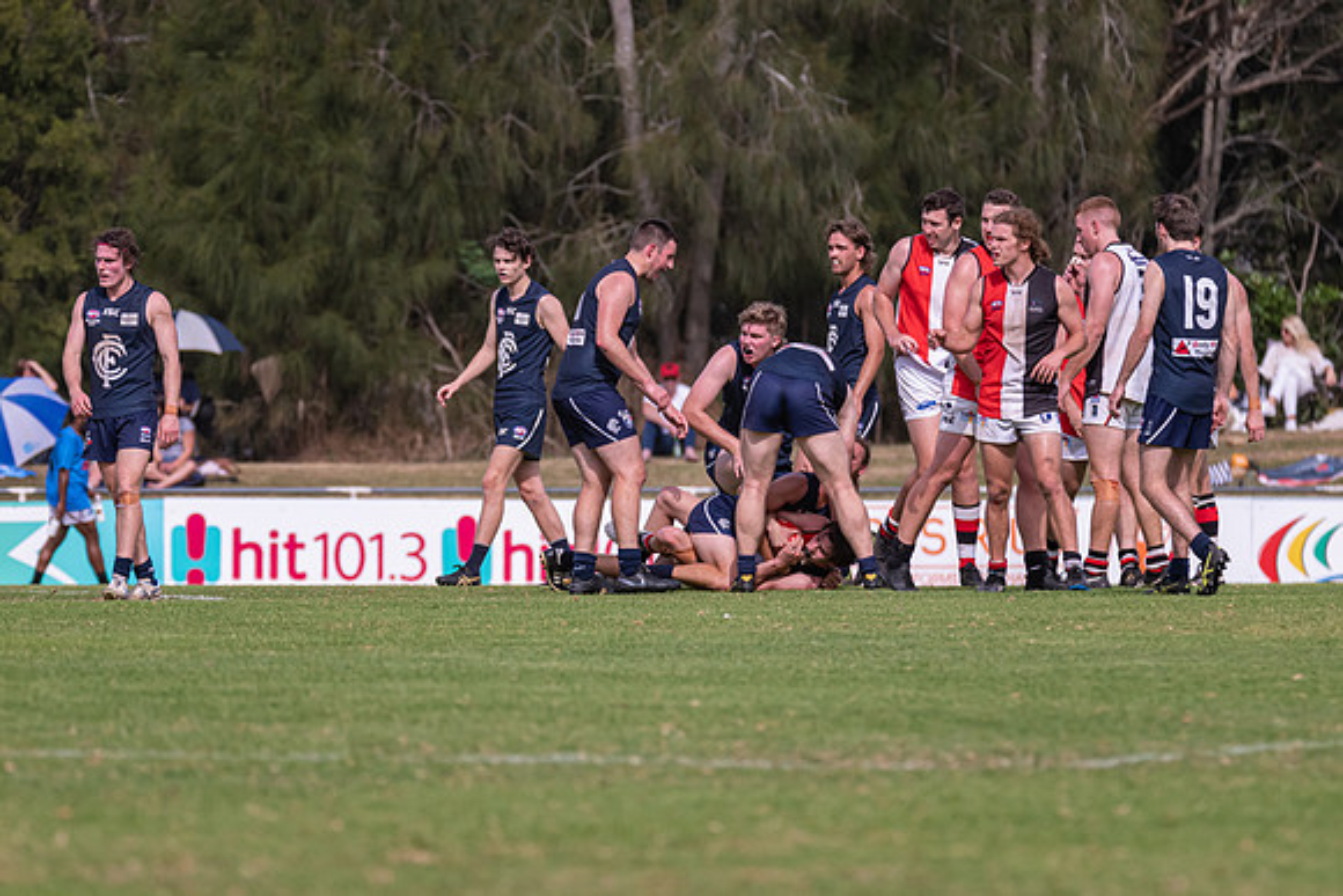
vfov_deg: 3.5
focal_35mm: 393
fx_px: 14657
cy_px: 404
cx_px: 590
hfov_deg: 5.2
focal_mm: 300
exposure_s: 1/3200
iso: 800
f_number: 6.3
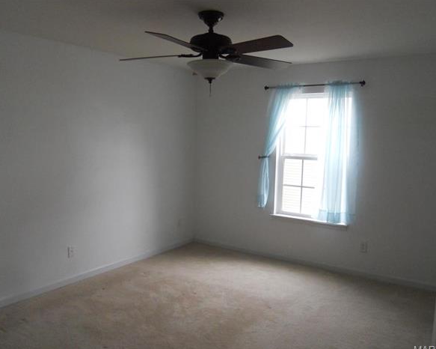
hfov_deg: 58.8
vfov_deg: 48.5
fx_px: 387
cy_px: 177
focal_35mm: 30
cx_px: 209
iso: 500
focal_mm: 5
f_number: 2.7
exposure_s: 1/125
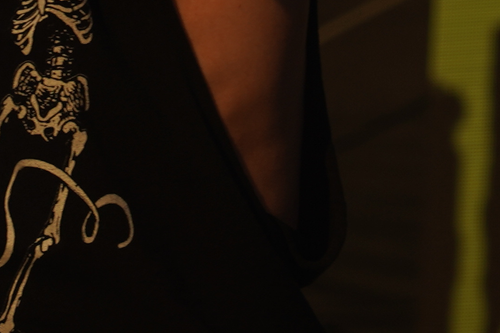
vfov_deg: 2.4
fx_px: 8085
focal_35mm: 582
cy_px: -82
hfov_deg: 3.5
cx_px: 530
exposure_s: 1/640
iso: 100
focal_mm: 105
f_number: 8
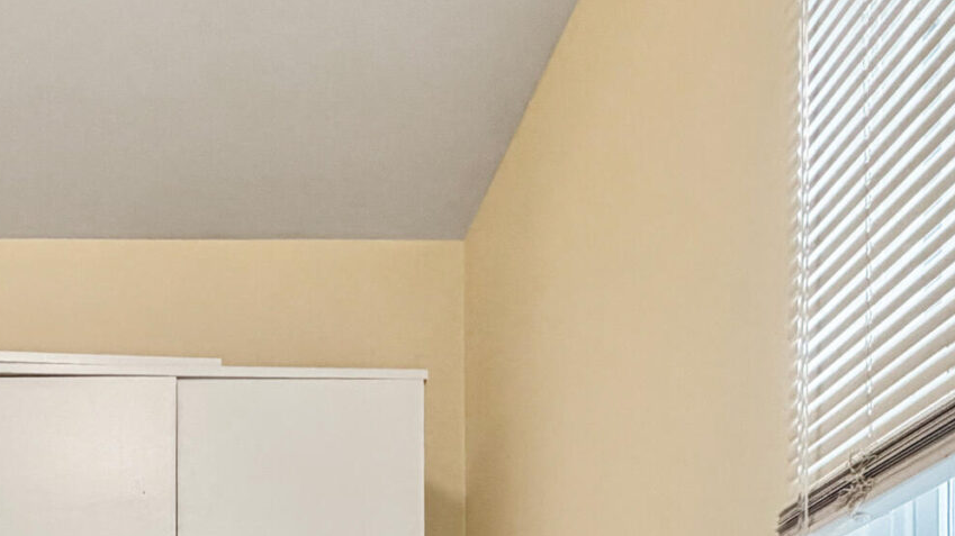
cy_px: 979
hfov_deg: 41.8
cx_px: 136
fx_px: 1165
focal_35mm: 46
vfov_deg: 19.2
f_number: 2.2
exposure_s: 1/120
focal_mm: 2.22
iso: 250
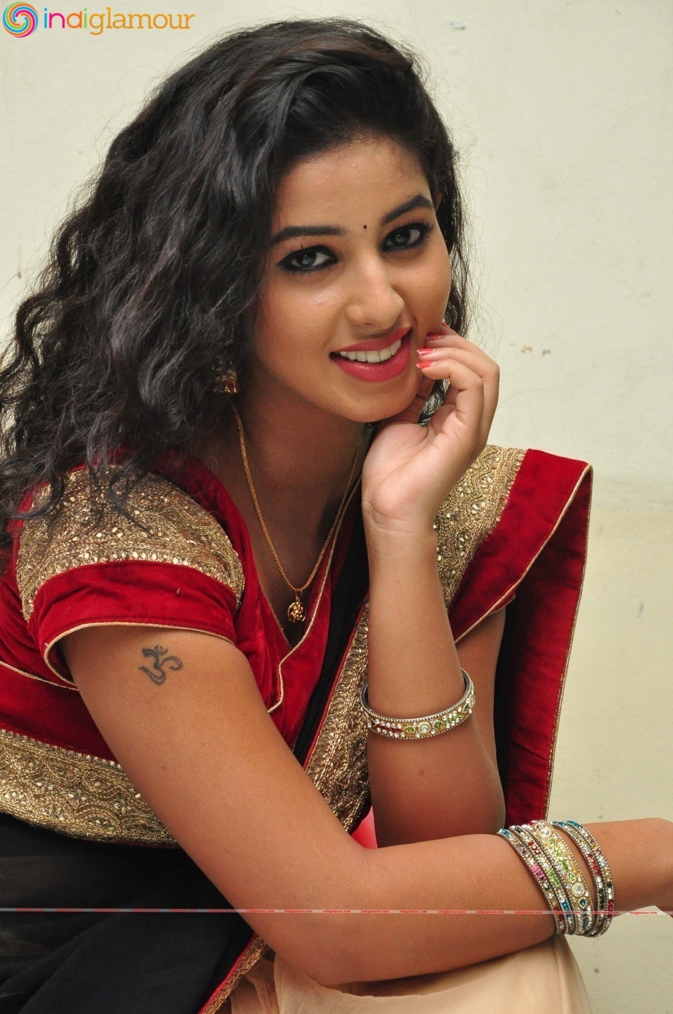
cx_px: 336
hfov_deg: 14.7
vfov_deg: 21.9
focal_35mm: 93
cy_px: 507
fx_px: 2615
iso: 1600
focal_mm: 62
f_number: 7.1
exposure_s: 1/125
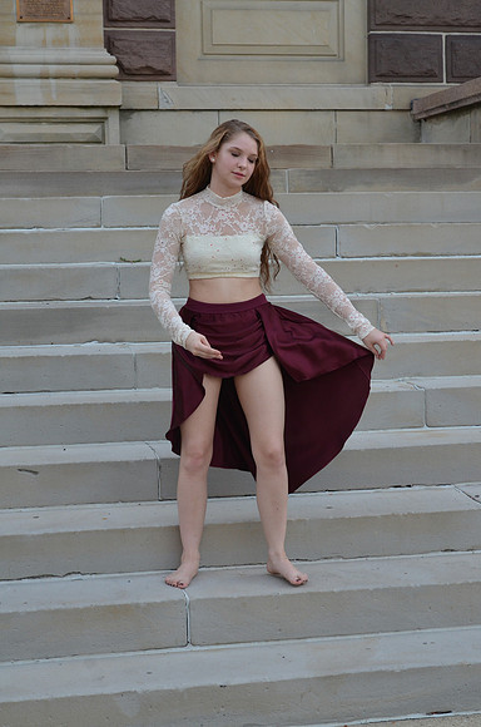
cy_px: 364
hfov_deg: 20.5
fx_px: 1329
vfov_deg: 30.6
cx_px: 240
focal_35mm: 66
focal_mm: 44
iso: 800
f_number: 7.1
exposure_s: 1/200
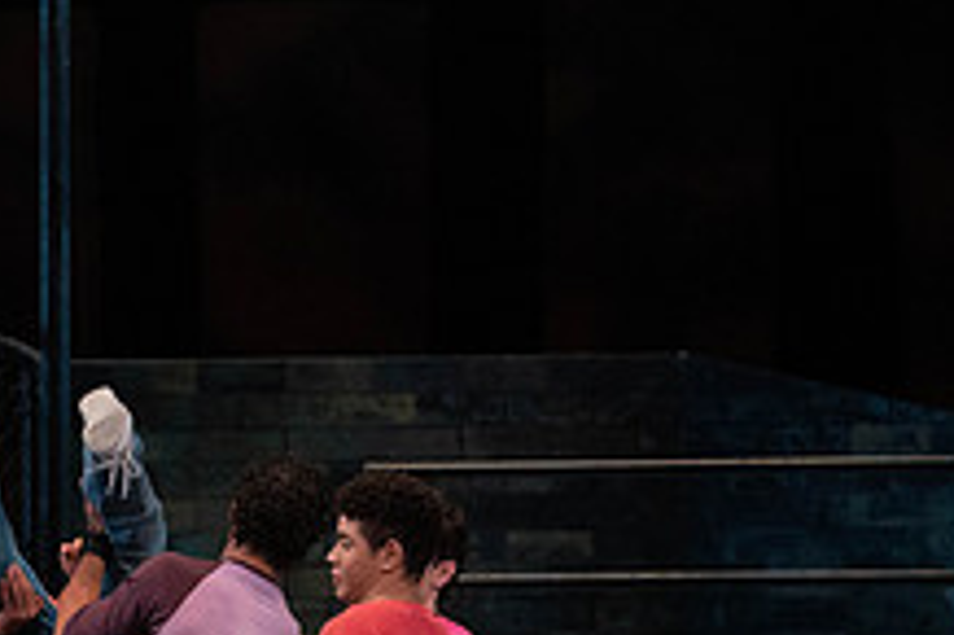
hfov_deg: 4.5
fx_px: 12075
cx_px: -166
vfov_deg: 3.0
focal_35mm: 456
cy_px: 773
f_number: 4.5
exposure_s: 1/400
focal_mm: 171
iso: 3200
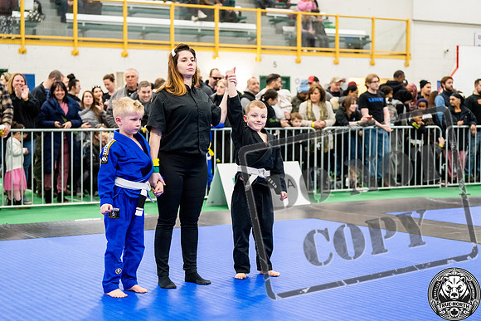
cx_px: 240
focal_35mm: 70
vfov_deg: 19.5
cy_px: 160
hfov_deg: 28.8
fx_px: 935
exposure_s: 1/500
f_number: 2.8
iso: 5000
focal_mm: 70
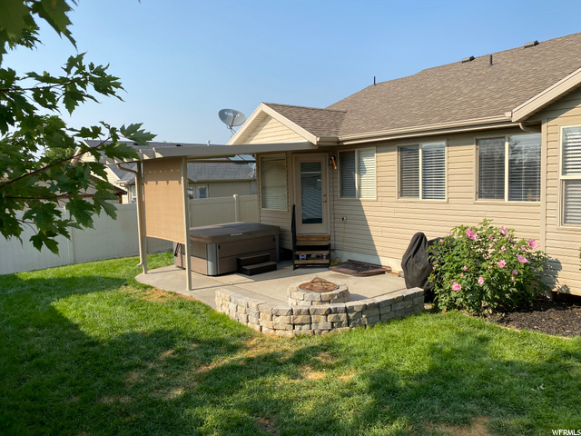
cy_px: 218
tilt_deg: -4.5
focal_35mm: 26
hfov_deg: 67.3
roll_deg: +0.5
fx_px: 436
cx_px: 290
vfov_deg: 53.1
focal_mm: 4.25
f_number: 1.8
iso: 32
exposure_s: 1/2066
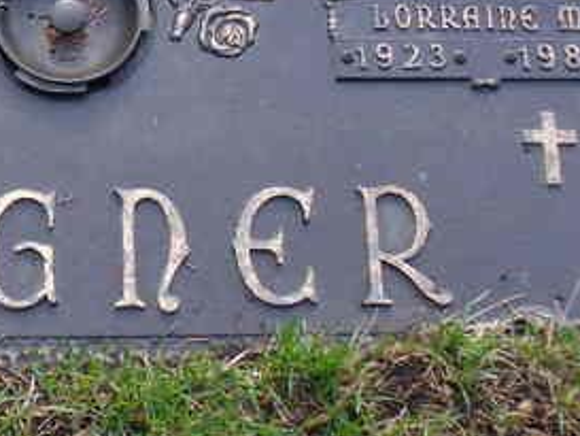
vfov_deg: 12.0
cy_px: 110
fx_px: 2062
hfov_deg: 15.8
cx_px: 51
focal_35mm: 123
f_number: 3
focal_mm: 7.9
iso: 80
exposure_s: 1/125
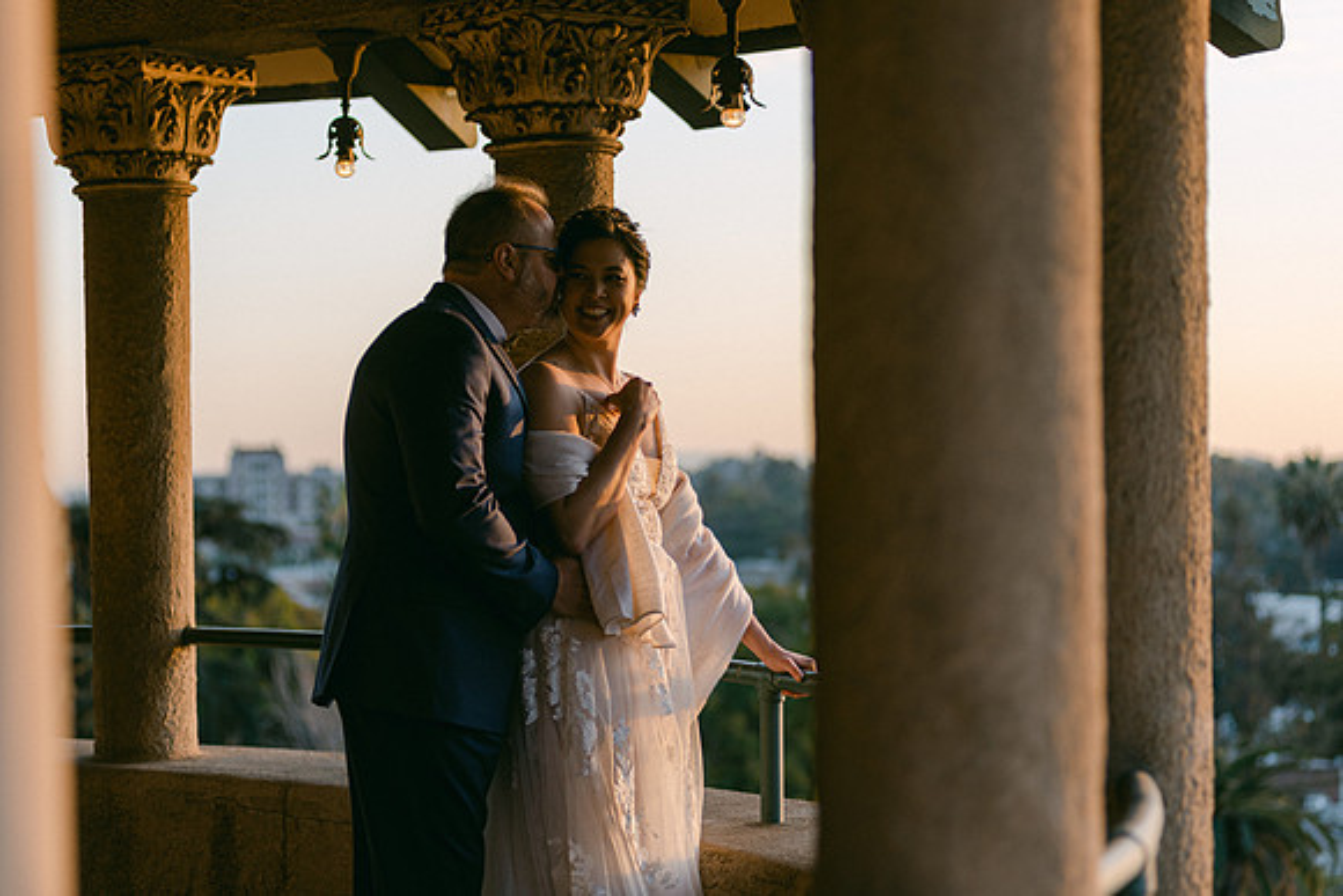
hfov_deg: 24.2
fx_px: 3134
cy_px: 448
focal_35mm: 84
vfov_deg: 16.3
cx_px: 672
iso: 100
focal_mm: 80
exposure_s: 1/250
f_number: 2.8
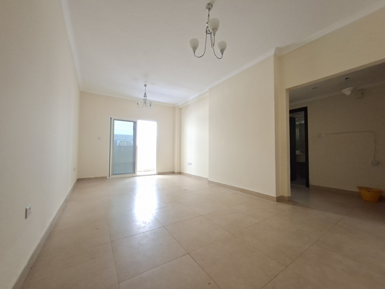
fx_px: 145
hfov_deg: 106.2
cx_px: 192
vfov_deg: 89.9
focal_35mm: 13
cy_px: 144
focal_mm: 1.74
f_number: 2.2
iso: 320
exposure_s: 1/24
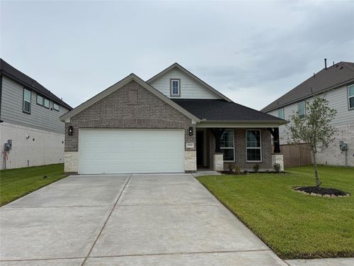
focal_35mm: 24
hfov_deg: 71.6
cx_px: 177
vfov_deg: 56.8
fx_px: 245
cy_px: 133
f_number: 1.78
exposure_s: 1/7353
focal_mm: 6.76
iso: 80
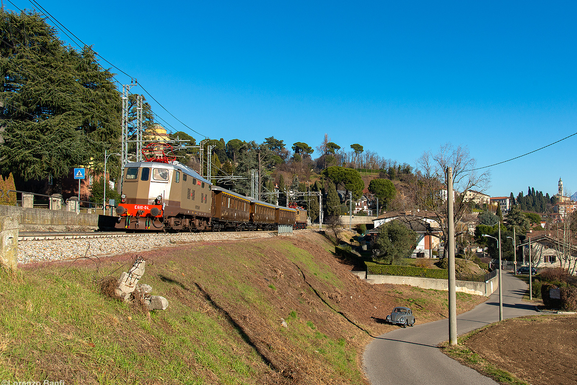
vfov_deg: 37.8
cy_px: 173
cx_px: 324
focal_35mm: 35
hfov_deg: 54.3
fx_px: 561
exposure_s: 1/800
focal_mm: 31
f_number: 7.1
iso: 250
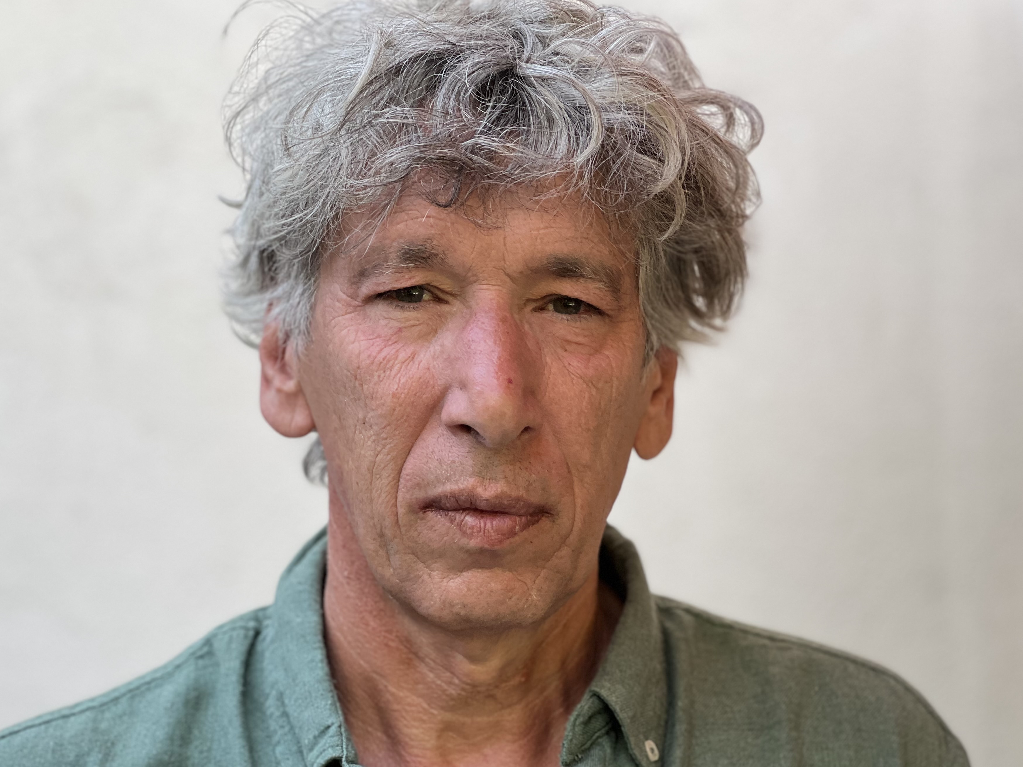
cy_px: 352
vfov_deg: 16.6
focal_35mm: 89
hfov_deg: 22.0
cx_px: 459
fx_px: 2630
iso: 64
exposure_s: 1/121
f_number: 2.8
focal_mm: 9
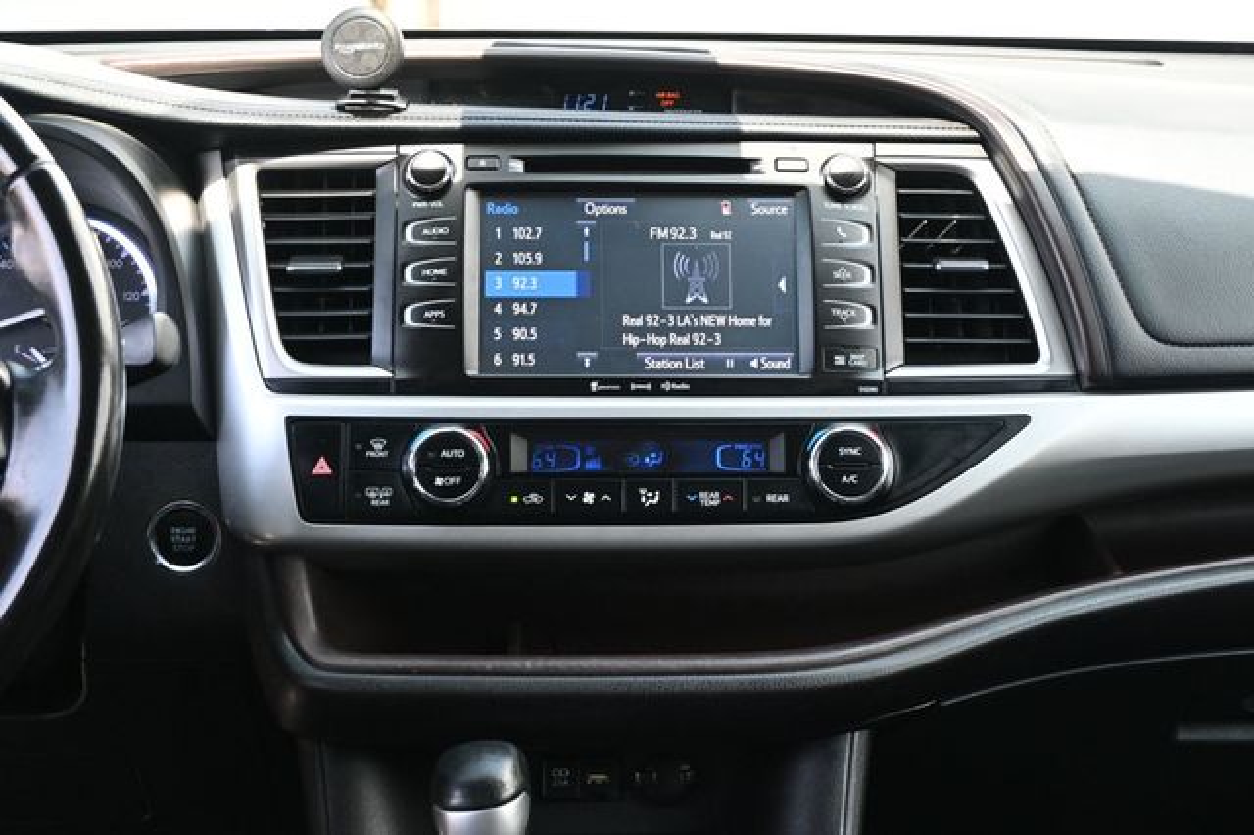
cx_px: 627
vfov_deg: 23.8
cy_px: 418
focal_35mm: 57
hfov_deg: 35.1
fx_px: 1984
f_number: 5.6
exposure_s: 1/125
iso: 1000
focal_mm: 38
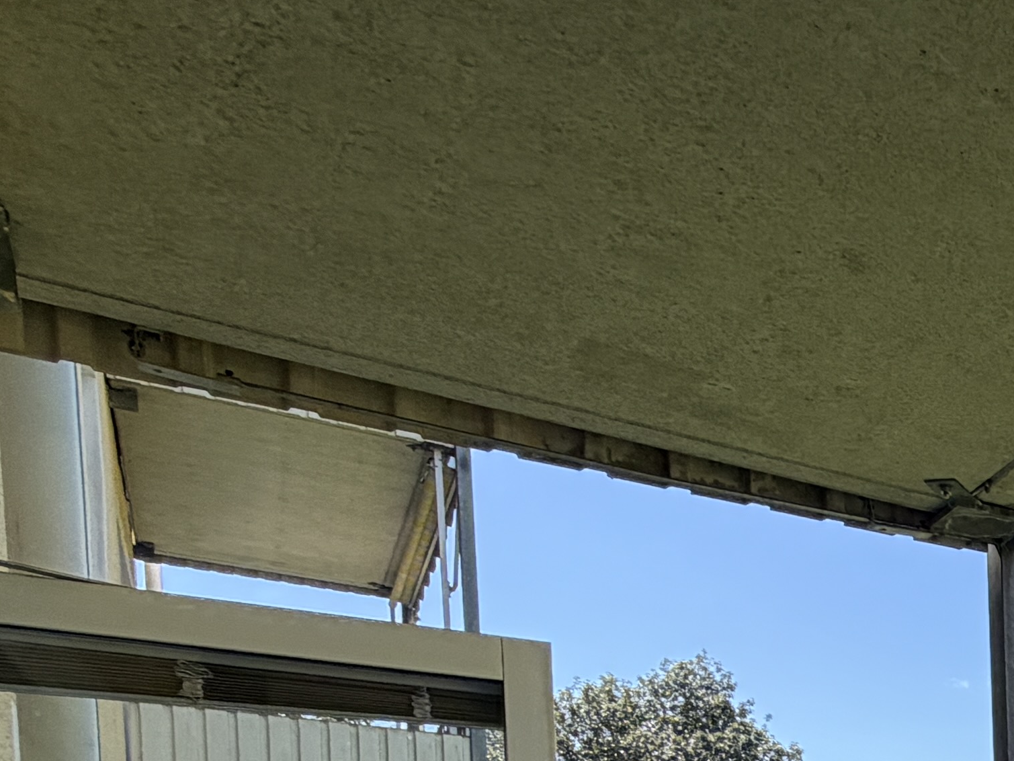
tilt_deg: -2.4
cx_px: 1477
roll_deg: +1.1
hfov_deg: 27.0
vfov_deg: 22.6
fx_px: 1553
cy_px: 1135
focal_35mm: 53
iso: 40
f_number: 2.2
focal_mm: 2.22
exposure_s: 1/760
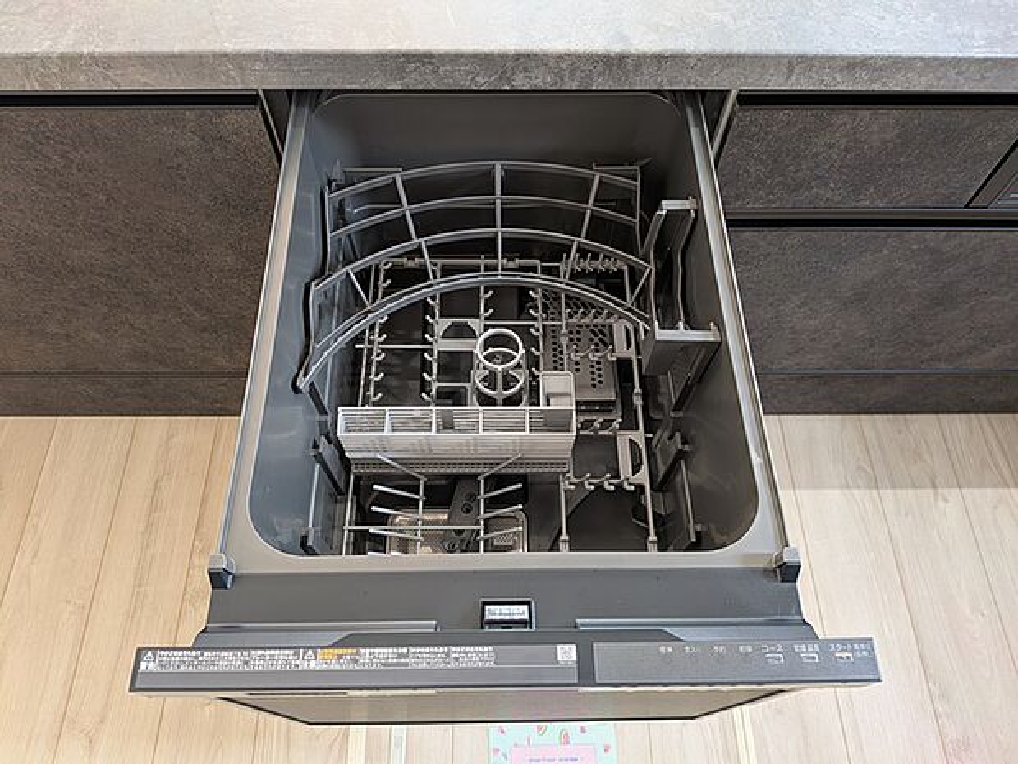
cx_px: 509
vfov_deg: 56.8
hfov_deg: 71.6
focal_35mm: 24
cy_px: 382
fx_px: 706
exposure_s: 1/24
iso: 203
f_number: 1.7
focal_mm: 4.53
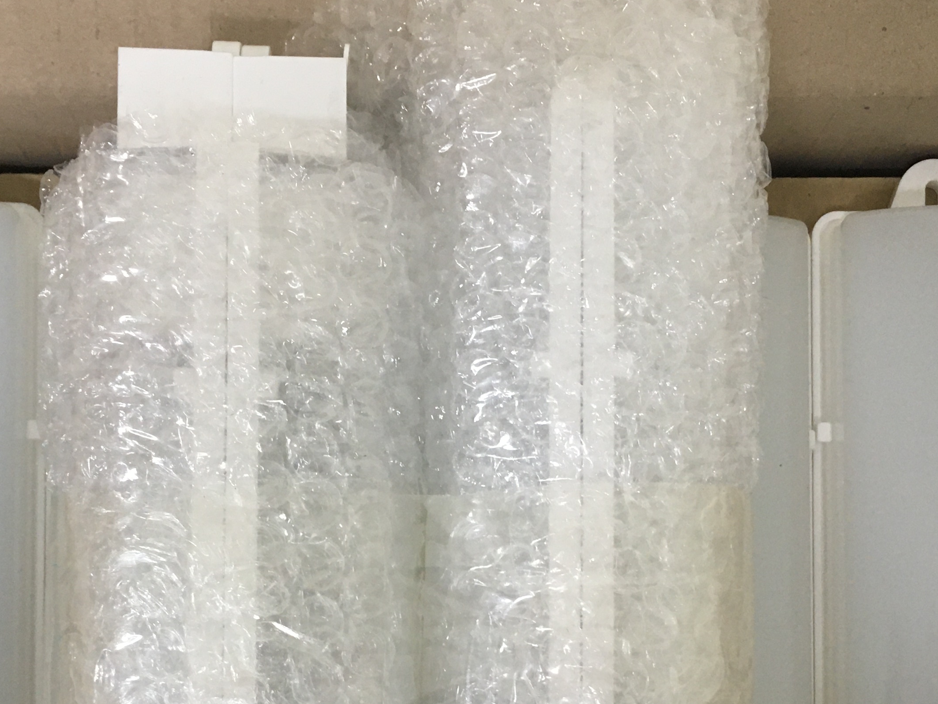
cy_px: 614
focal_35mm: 55
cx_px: 477
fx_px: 1490
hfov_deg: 34.9
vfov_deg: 25.8
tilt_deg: -83.9
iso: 100
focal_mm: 4.15
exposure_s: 1/30
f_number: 2.2
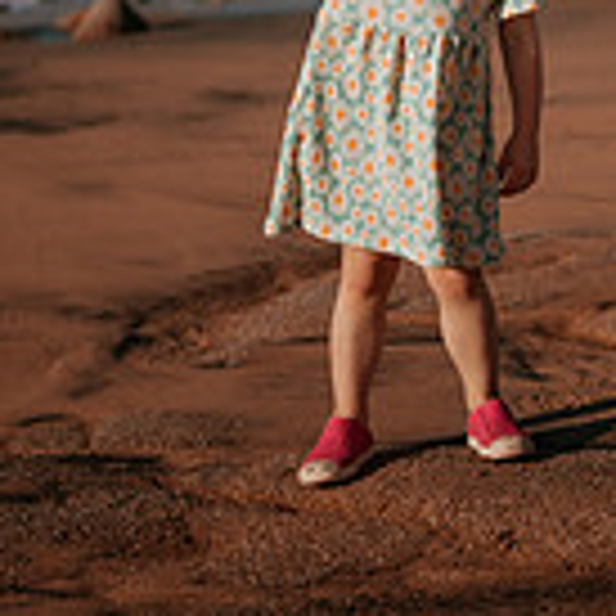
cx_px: 760
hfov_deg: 13.4
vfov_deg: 13.3
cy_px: -196
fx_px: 2537
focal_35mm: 126
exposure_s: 1/8000
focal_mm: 35
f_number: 1.8
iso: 50
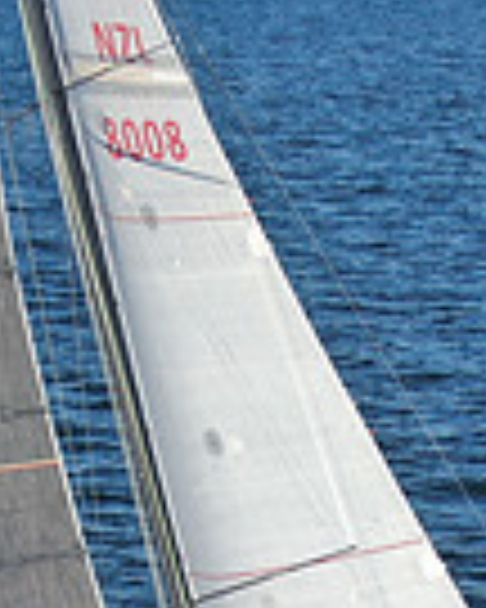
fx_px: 3632
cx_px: 320
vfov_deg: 9.4
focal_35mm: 202
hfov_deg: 7.7
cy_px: 849
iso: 100
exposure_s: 1/800
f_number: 3.8
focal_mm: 8.6
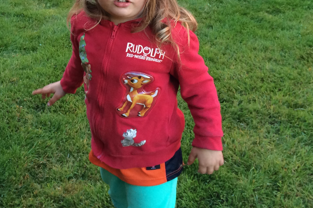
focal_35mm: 58
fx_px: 504
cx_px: 64
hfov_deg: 33.5
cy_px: -9
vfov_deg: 22.3
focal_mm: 4.12
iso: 40
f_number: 2.2
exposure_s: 1/30
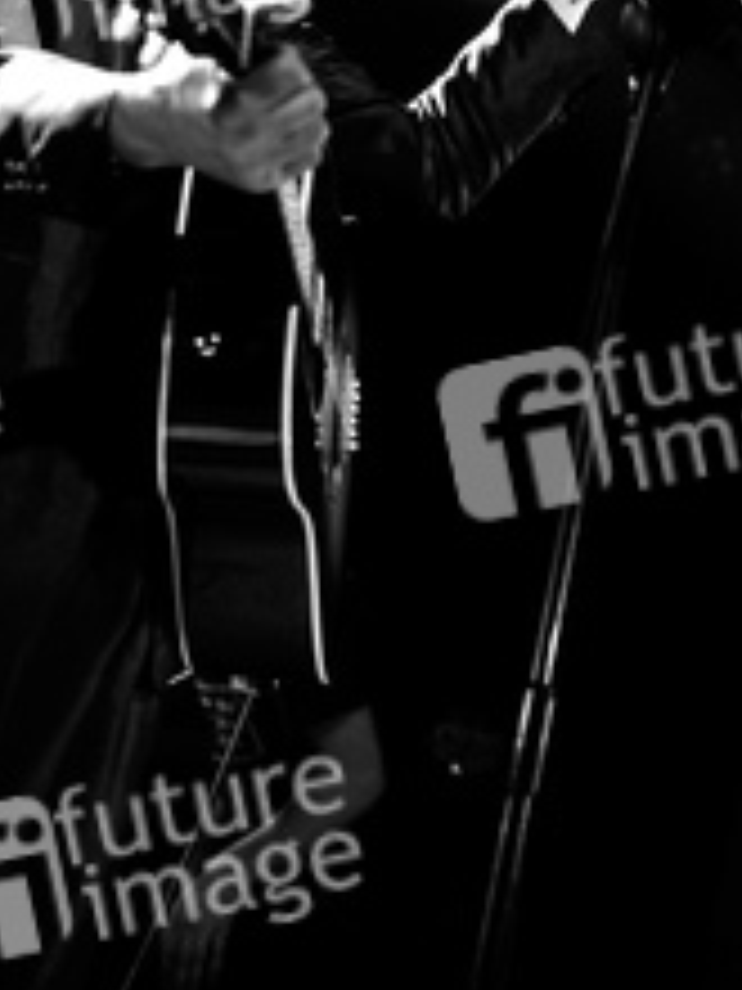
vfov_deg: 22.9
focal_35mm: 84
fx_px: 2401
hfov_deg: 17.5
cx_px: 263
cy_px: 189
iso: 3600
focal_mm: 48
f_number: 2.8
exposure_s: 1/320
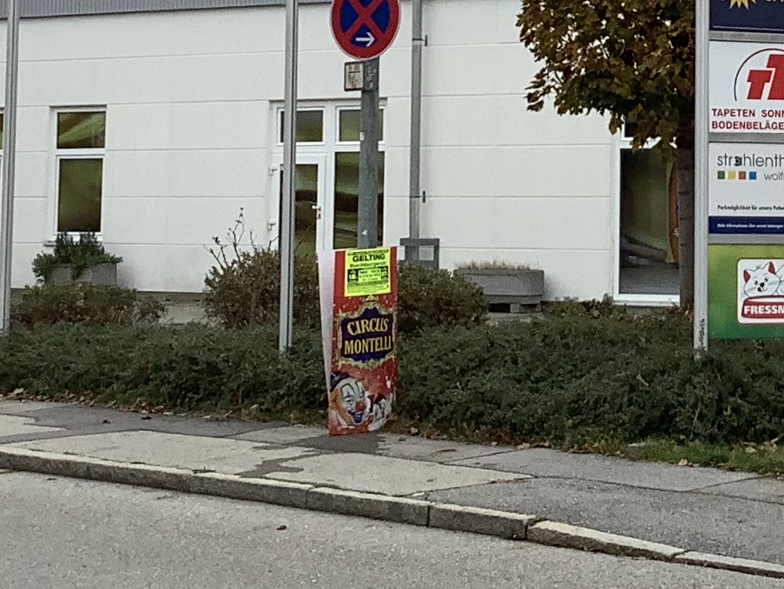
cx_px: 770
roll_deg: -0.4
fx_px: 2538
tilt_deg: +5.4
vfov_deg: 13.0
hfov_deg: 17.2
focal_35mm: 112
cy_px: -22
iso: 25
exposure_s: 1/197
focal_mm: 3.3
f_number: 2.4
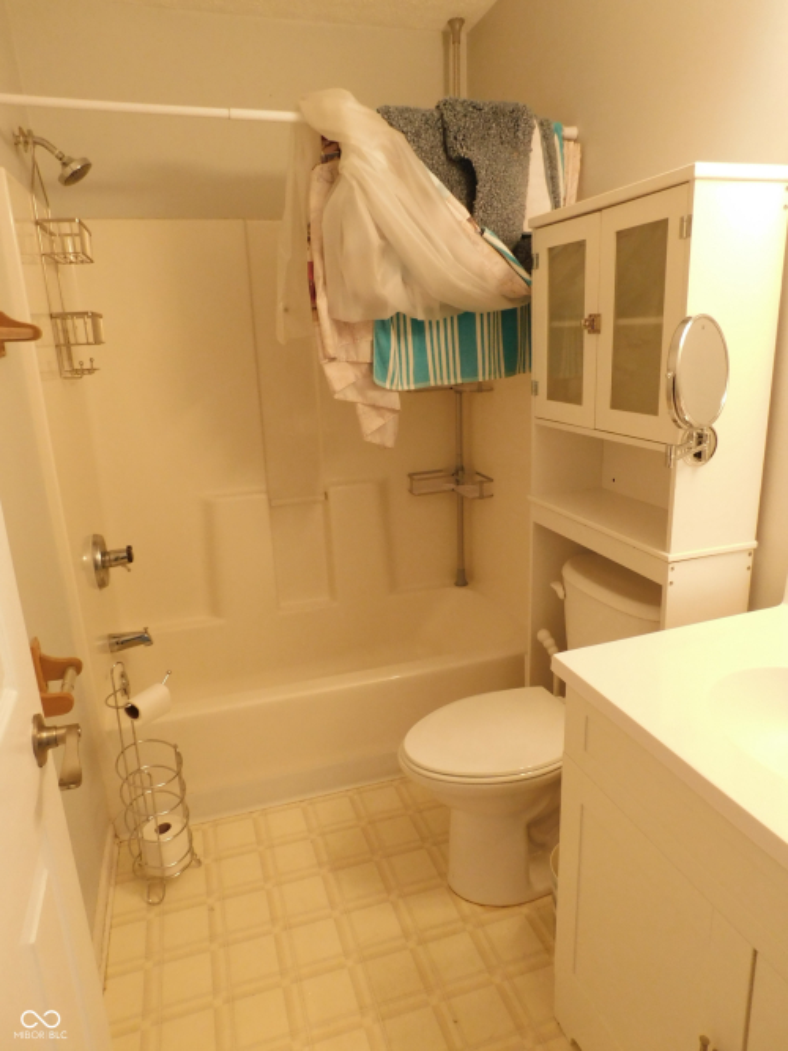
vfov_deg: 73.9
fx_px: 698
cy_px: 526
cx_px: 394
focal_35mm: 23
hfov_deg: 58.9
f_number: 3
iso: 320
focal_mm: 4
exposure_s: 1/30
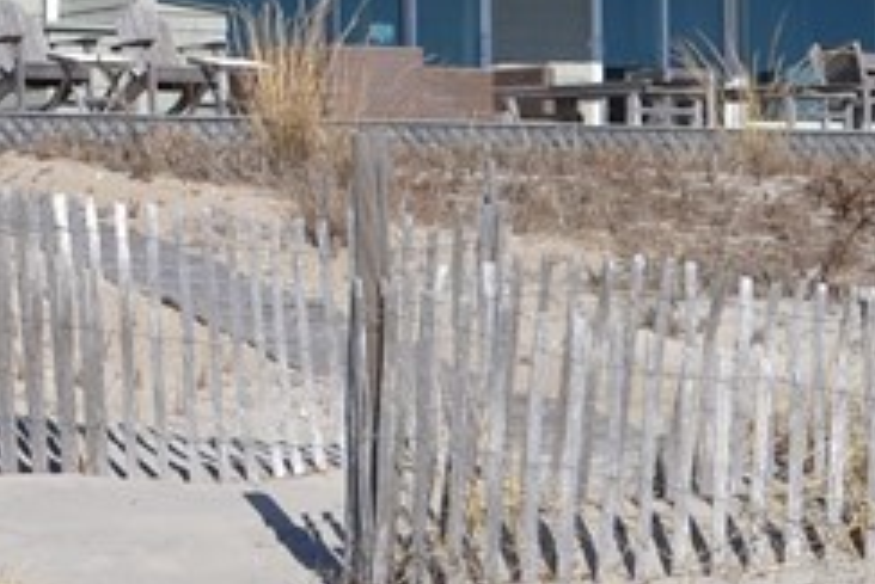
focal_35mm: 120
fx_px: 2918
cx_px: -613
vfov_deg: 11.3
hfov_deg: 15.2
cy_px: -4
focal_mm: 18
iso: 100
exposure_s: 1/320
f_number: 9
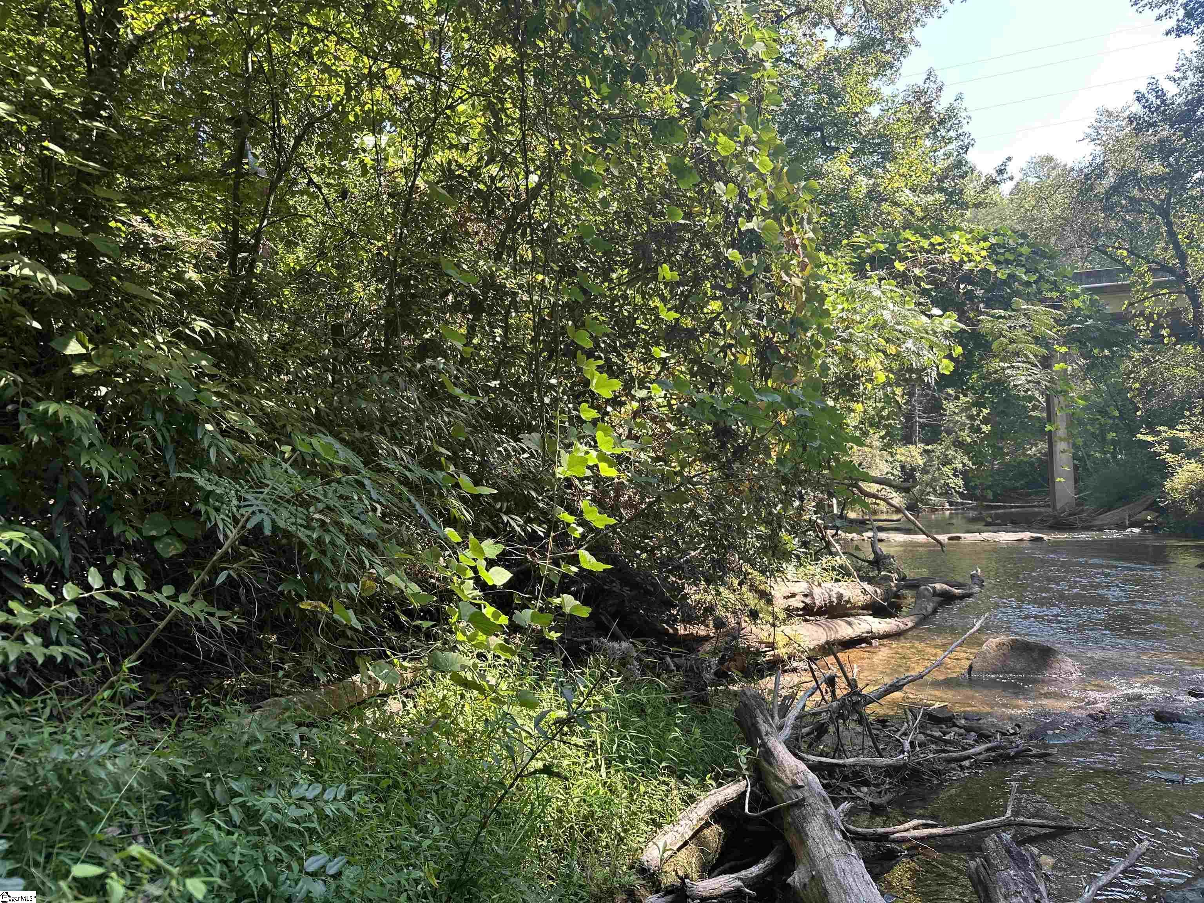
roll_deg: +0.9
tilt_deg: +3.7
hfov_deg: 71.6
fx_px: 835
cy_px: 452
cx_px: 602
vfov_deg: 56.8
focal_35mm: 24
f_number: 1.78
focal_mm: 6.86
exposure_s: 1/286
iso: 80
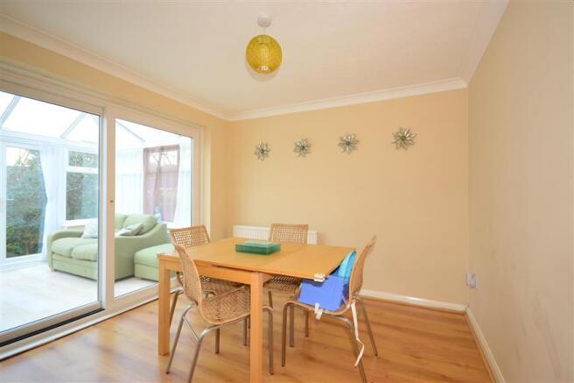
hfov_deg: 100.4
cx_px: 287
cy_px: 192
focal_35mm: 15
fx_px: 239
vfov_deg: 77.3
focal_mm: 10
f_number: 5.6
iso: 400
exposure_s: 1/2
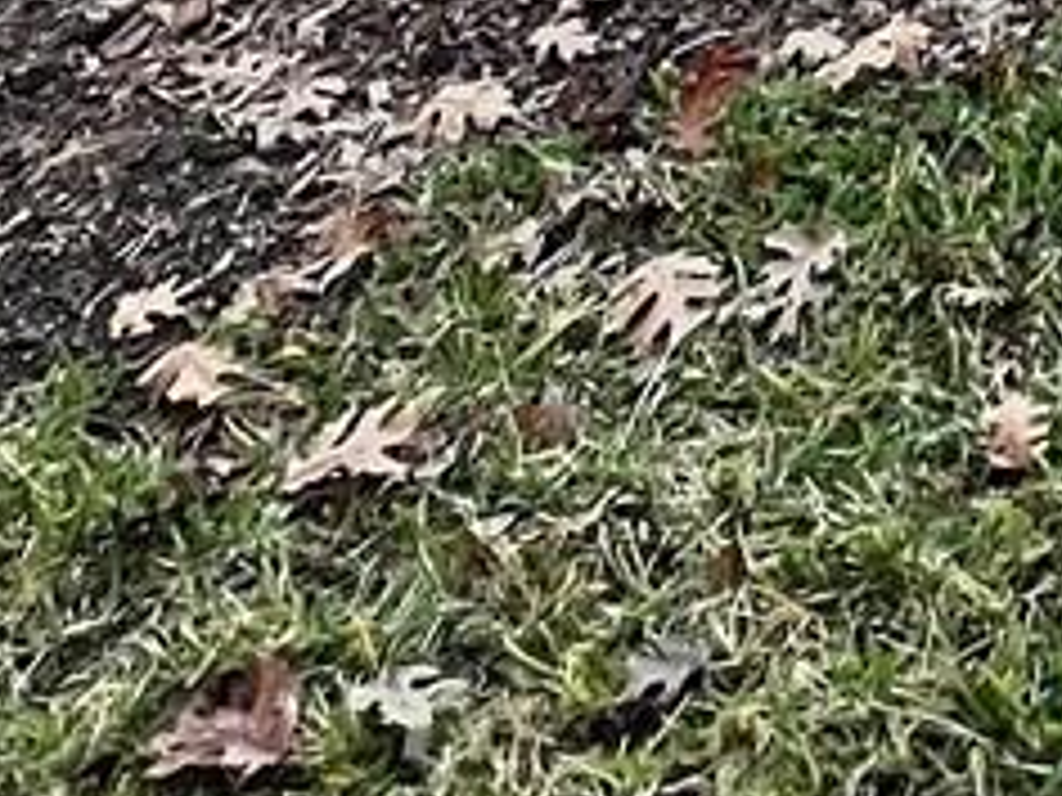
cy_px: -1790
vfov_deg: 10.2
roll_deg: +0.9
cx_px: 1692
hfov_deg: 18.9
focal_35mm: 88
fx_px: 2700
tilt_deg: +1.4
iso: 32
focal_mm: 1.57
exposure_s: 1/215
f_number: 1.8
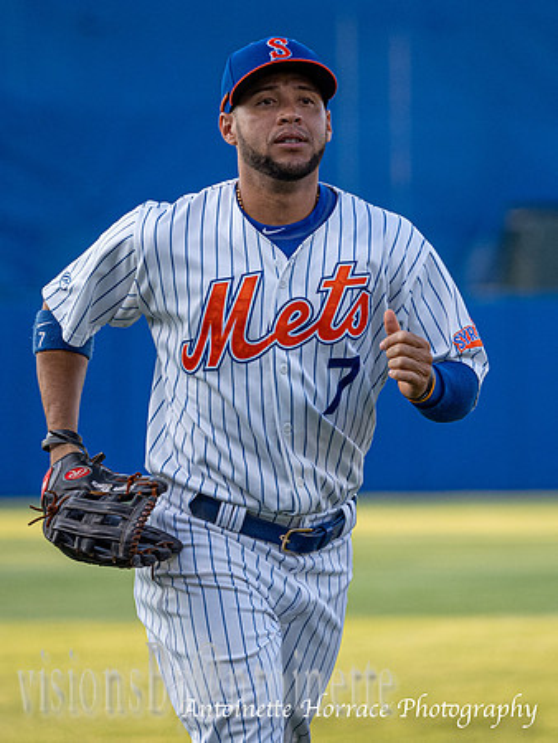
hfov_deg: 3.4
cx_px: 392
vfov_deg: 4.5
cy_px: 331
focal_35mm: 443
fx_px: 9516
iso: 1000
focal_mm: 150
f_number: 2.8
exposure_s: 1/1600
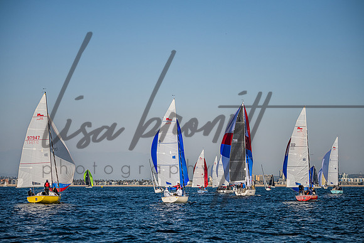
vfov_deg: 13.6
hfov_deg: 20.2
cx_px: 182
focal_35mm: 101
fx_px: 1022
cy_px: 122
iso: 400
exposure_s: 1/8000
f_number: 4.5
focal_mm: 100
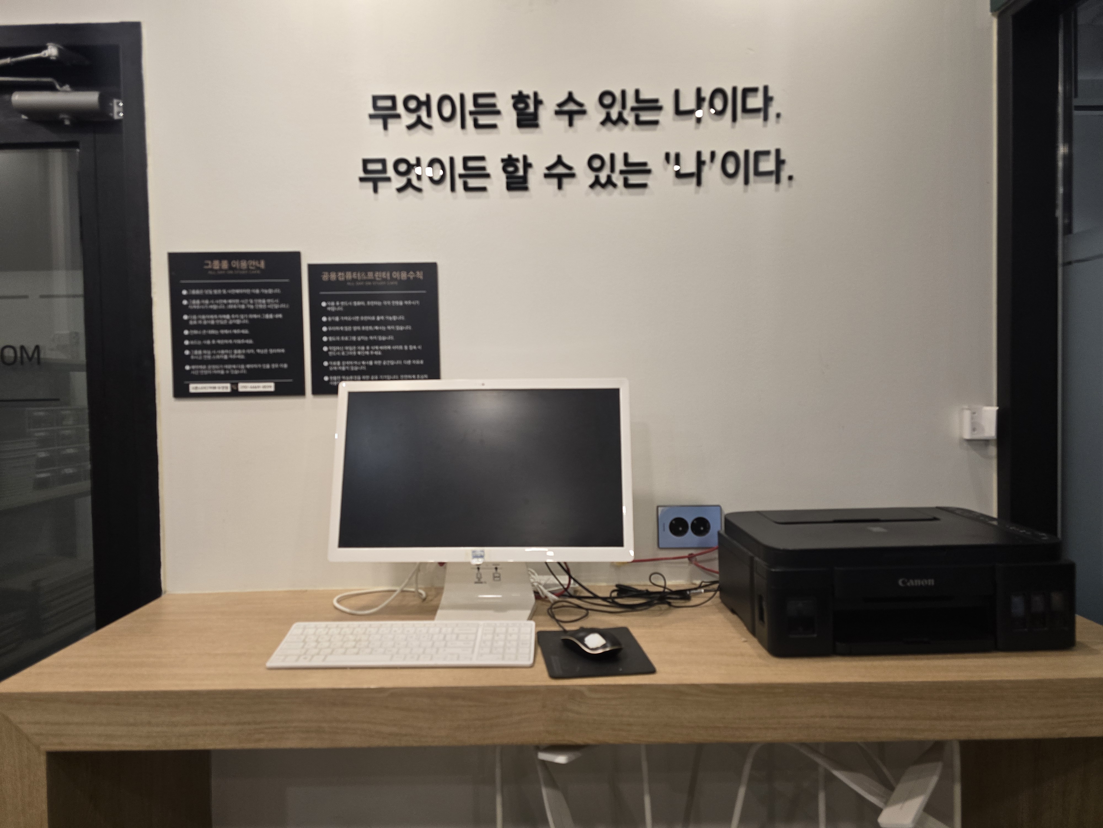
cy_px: 414
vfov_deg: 58.9
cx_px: 552
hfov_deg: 73.9
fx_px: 733
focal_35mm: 23
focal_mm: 6.3
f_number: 1.7
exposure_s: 1/120
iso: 250
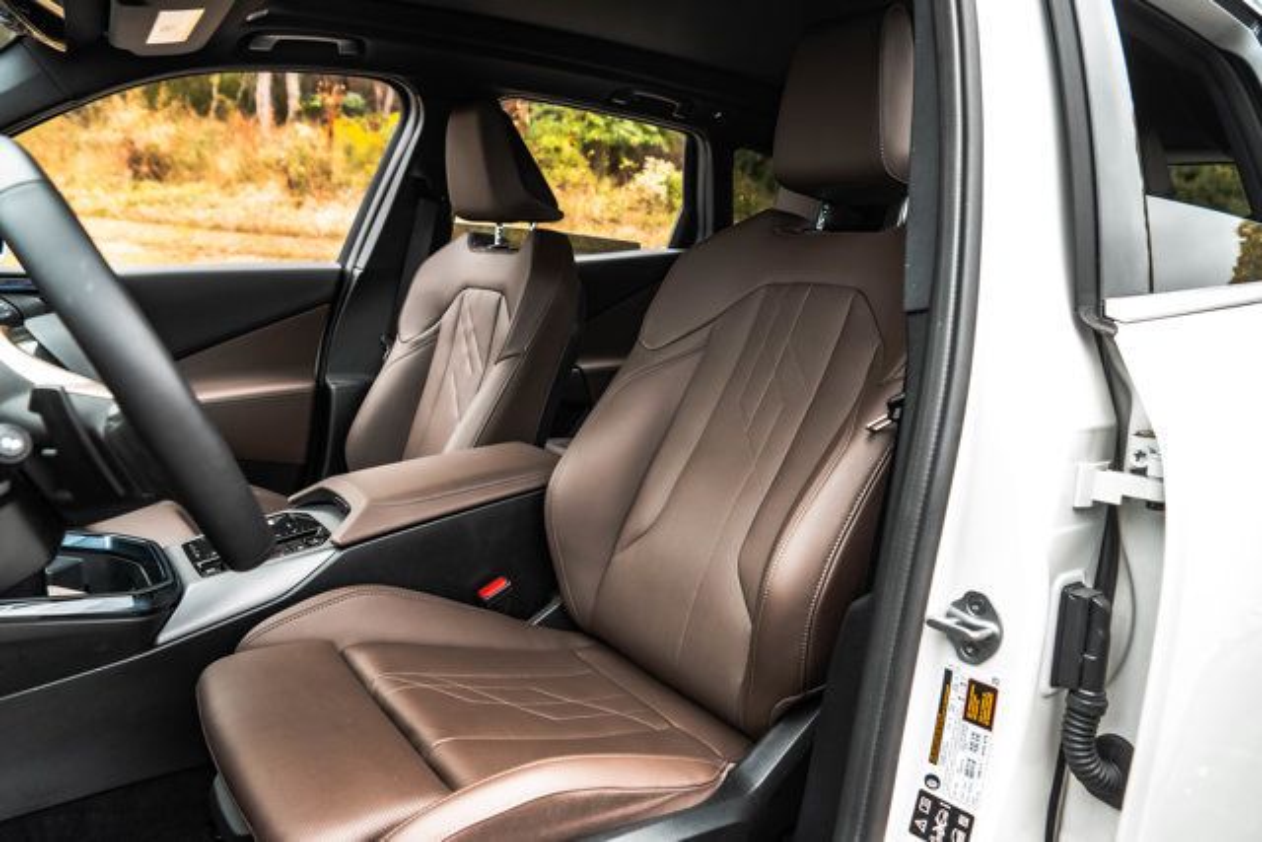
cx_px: 631
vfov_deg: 53.2
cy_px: 421
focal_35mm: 24
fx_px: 841
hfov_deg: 73.7
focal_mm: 24
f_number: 5
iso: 640
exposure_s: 1/200
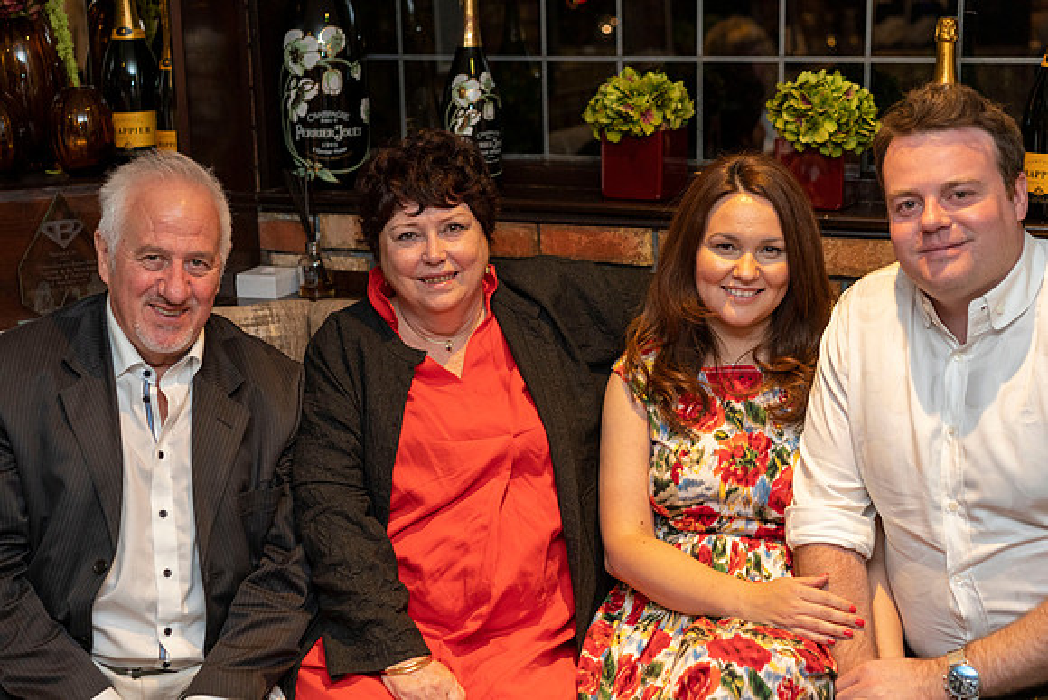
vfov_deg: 24.6
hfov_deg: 36.2
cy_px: 350
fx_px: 1601
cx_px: 524
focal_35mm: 55
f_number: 3.2
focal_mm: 55
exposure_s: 1/160
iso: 3200
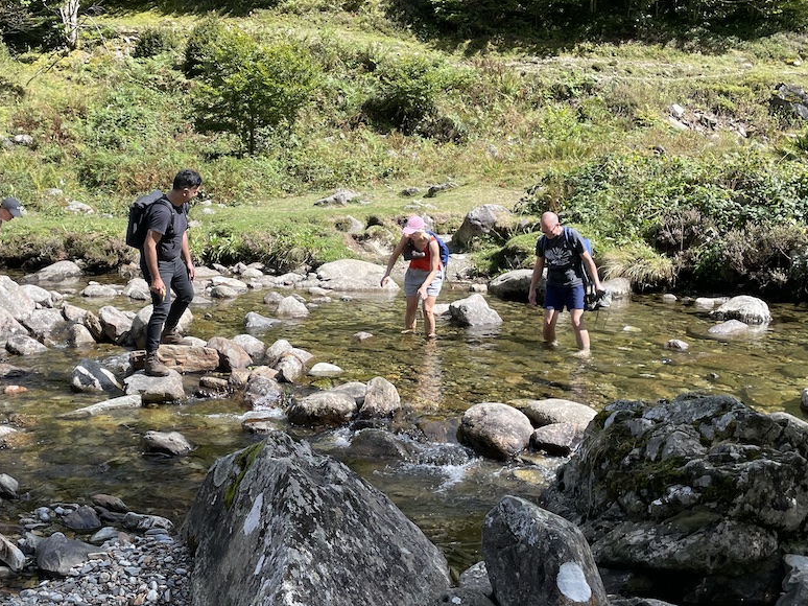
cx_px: 314
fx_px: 1003
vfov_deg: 33.5
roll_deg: -0.4
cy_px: 264
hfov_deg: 43.6
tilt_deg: -5.8
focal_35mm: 43
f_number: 1.6
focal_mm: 4.2
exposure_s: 1/1159
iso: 32
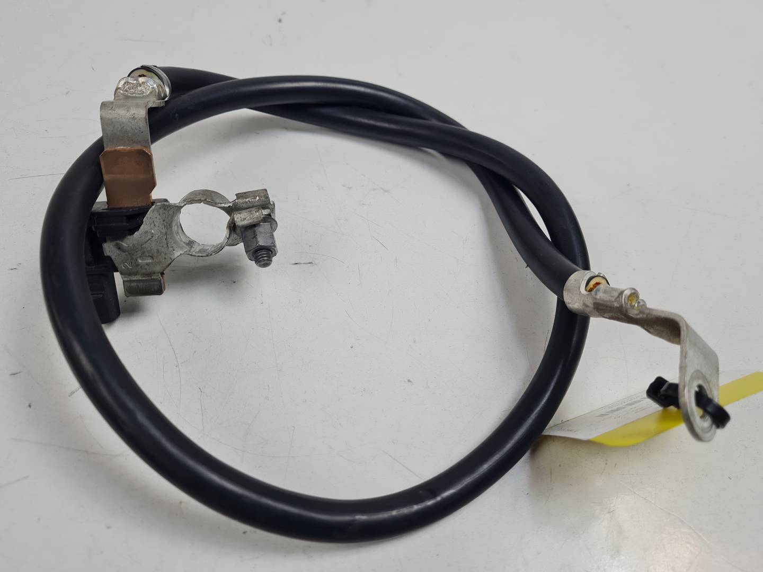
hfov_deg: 67.3
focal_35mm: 26
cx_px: 382
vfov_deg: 53.1
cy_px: 286
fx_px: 573
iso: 50
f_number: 1.8
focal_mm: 5.4
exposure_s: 1/462
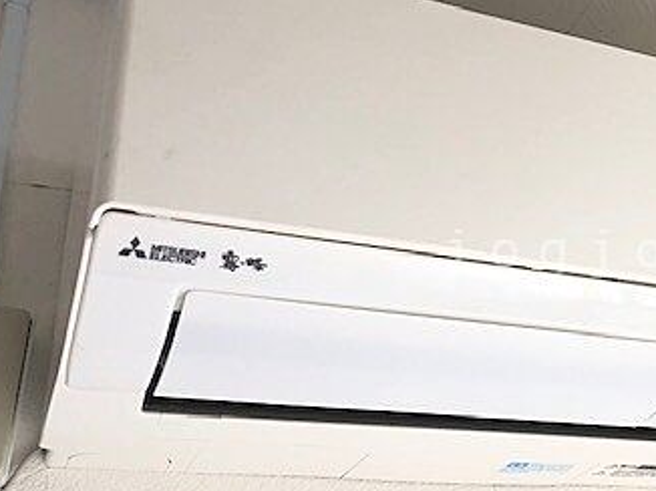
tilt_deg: +28.6
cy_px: 254
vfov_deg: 26.5
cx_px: 584
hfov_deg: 33.2
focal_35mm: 55
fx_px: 1042
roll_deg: +7.1
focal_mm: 3.99
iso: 50
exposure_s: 1/120
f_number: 1.8
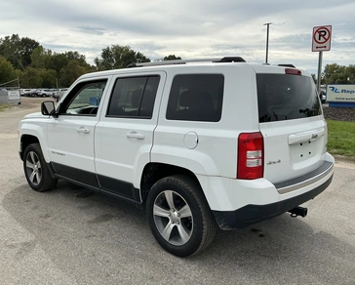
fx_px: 316
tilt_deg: -6.8
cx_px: 182
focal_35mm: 30
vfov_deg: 48.6
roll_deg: -1.2
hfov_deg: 58.7
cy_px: 143
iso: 25
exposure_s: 1/2320
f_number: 1.8
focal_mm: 3
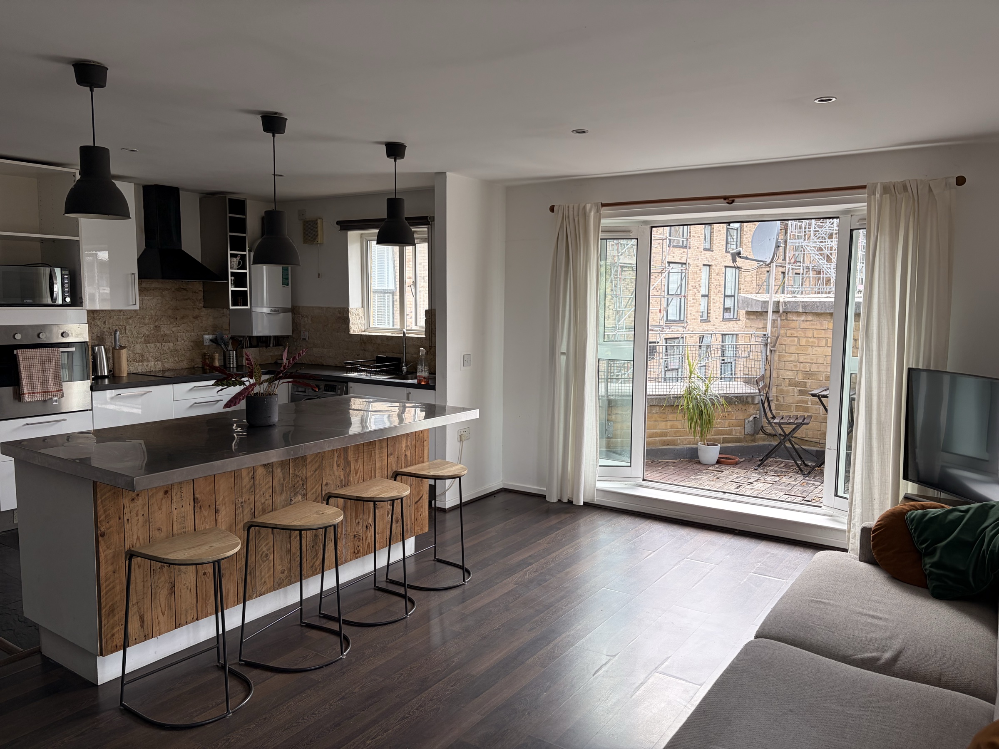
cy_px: 374
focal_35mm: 26
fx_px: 750
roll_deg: +0.3
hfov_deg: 67.3
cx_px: 500
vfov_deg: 53.1
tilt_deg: -6.0
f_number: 1.6
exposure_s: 1/206
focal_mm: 5.96
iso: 40
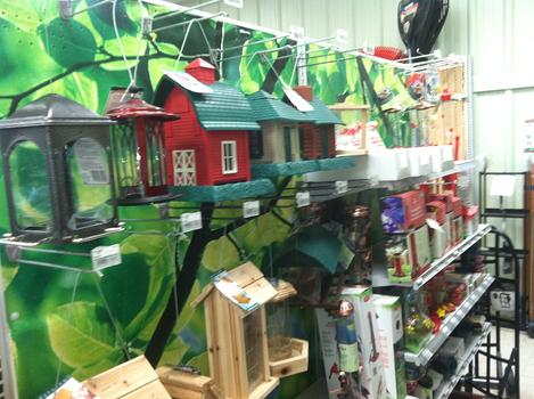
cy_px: 200
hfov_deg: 52.7
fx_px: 539
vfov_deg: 40.6
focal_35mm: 35
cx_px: 267
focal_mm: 3.85
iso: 160
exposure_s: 1/15
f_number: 2.8
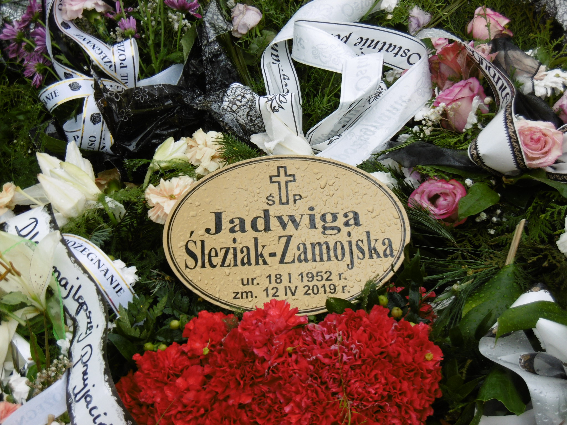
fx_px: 1114
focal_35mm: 68
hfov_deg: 28.6
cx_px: 284
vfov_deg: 21.6
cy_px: 212
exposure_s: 1/125
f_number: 4.4
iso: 100
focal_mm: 12.1
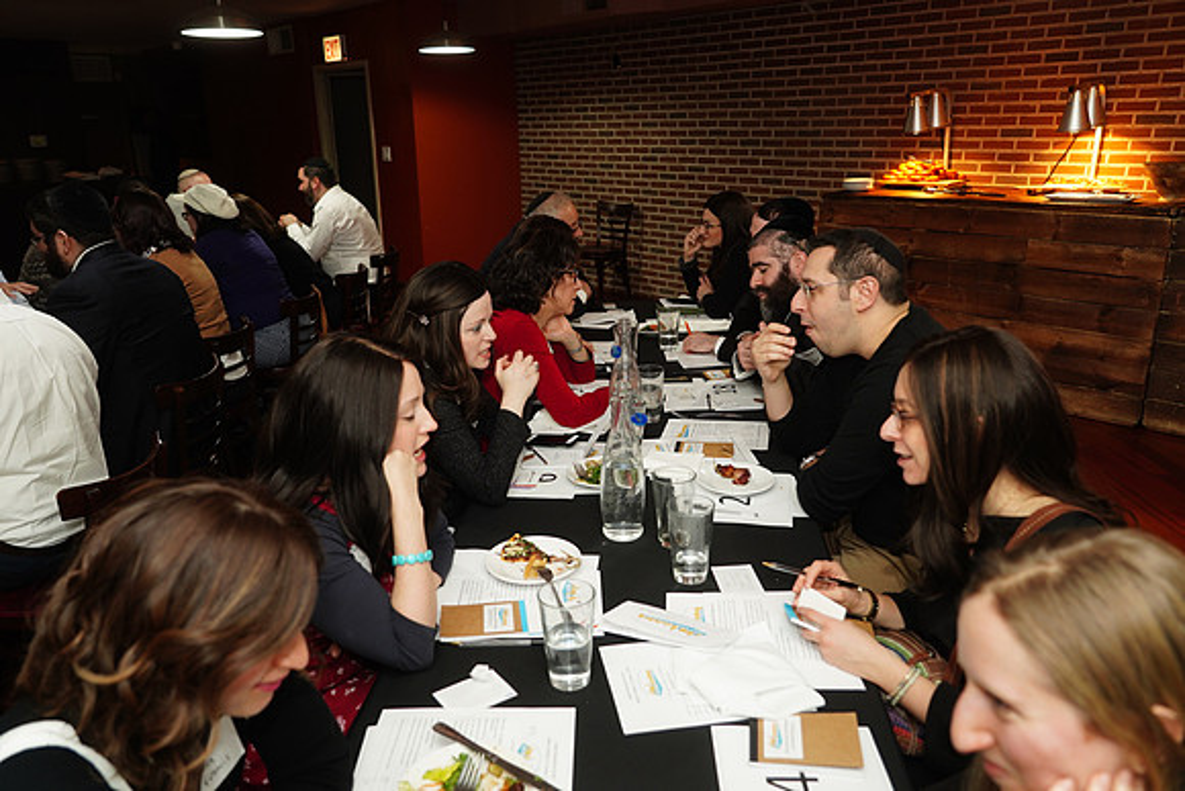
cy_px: 396
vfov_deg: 49.6
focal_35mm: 26
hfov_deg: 69.4
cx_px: 592
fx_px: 856
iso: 1000
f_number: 4
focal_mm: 26
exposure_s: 1/100
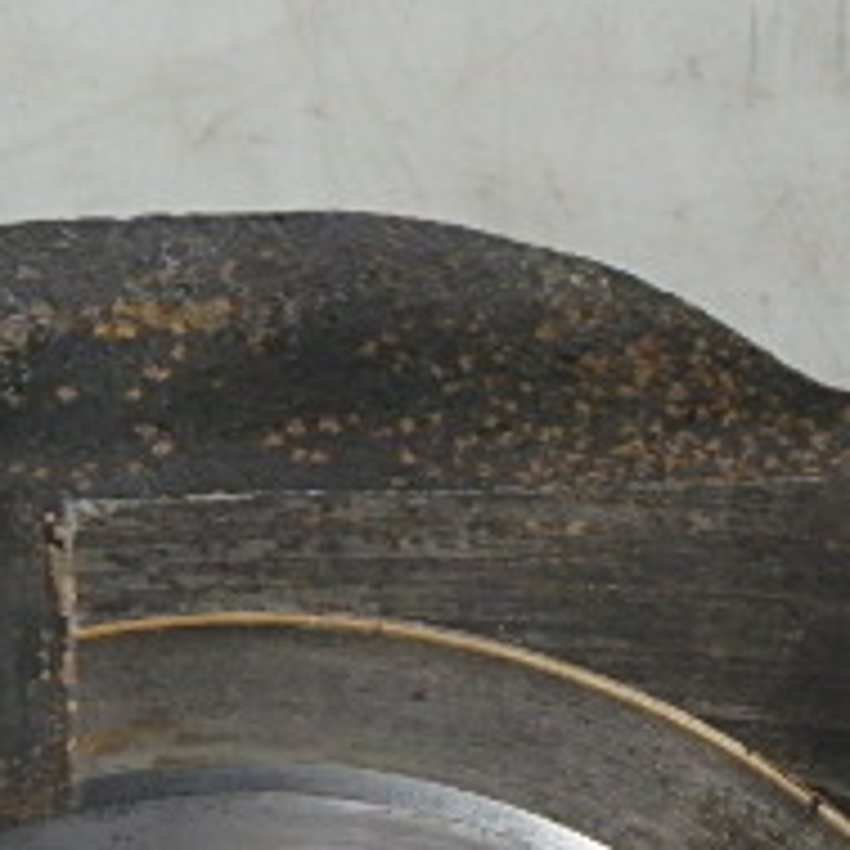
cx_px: 243
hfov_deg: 11.9
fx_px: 4084
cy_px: 1007
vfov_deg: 11.6
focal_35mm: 147
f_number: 5.2
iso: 500
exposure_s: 1/50
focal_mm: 8.7
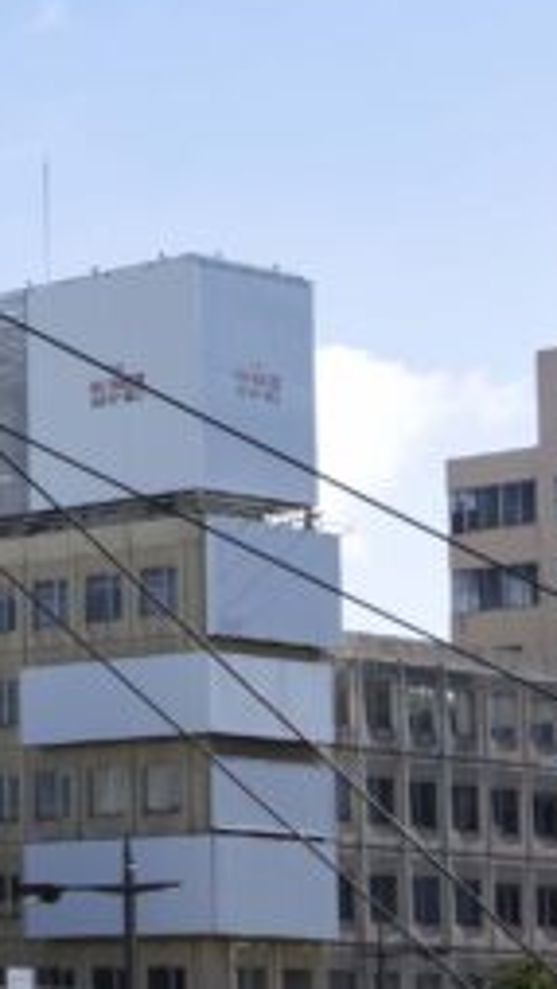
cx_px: -631
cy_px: 590
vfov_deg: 15.9
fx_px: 3542
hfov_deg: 8.4
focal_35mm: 135
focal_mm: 32
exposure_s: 1/200
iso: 100
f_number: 11
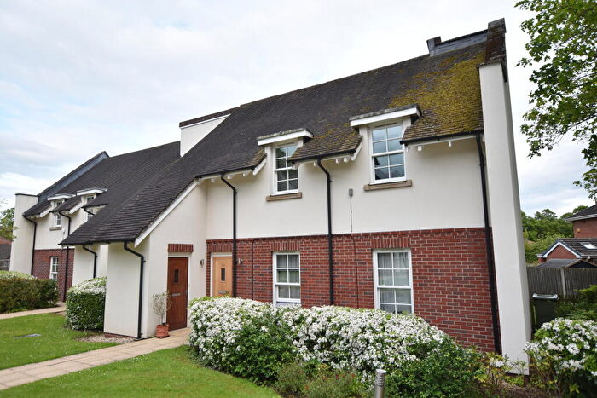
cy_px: 199
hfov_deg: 77.3
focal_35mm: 22
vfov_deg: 56.2
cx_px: 298
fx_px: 373
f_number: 3.5
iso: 100
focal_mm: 15
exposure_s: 1/250
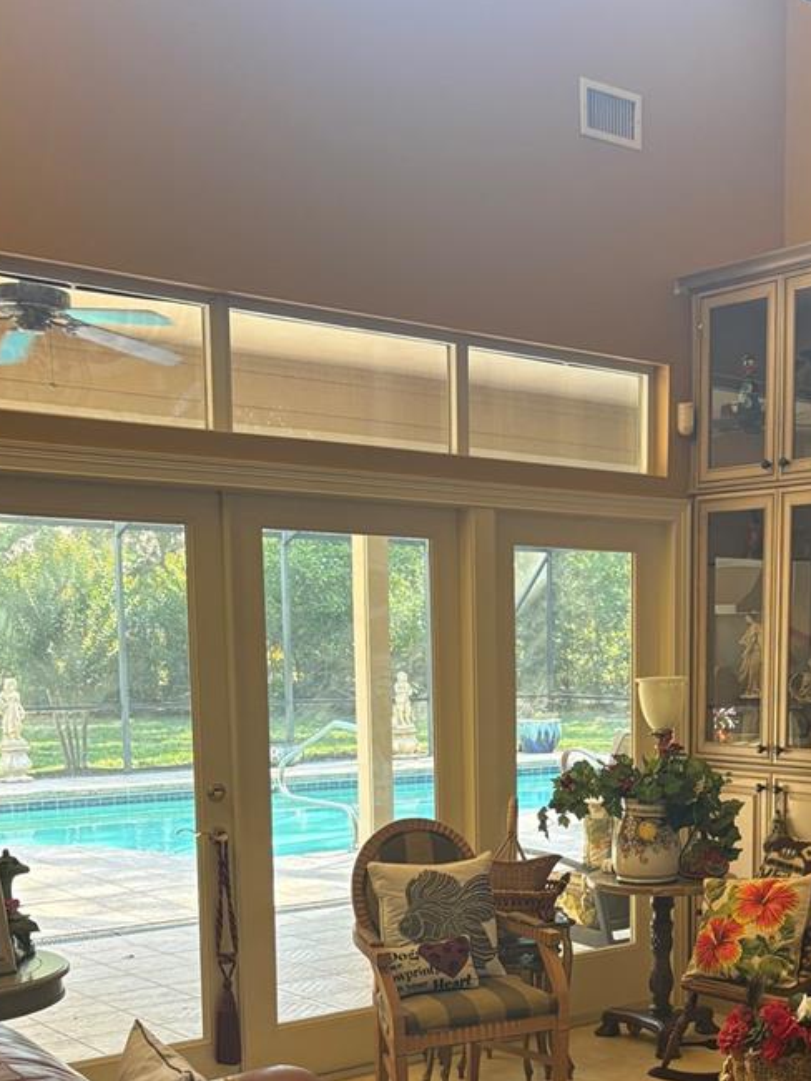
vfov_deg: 38.5
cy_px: 832
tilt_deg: -6.0
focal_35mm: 48
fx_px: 1498
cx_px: 643
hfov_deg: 29.6
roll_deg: -0.4
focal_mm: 5.96
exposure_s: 1/78
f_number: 1.6
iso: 125
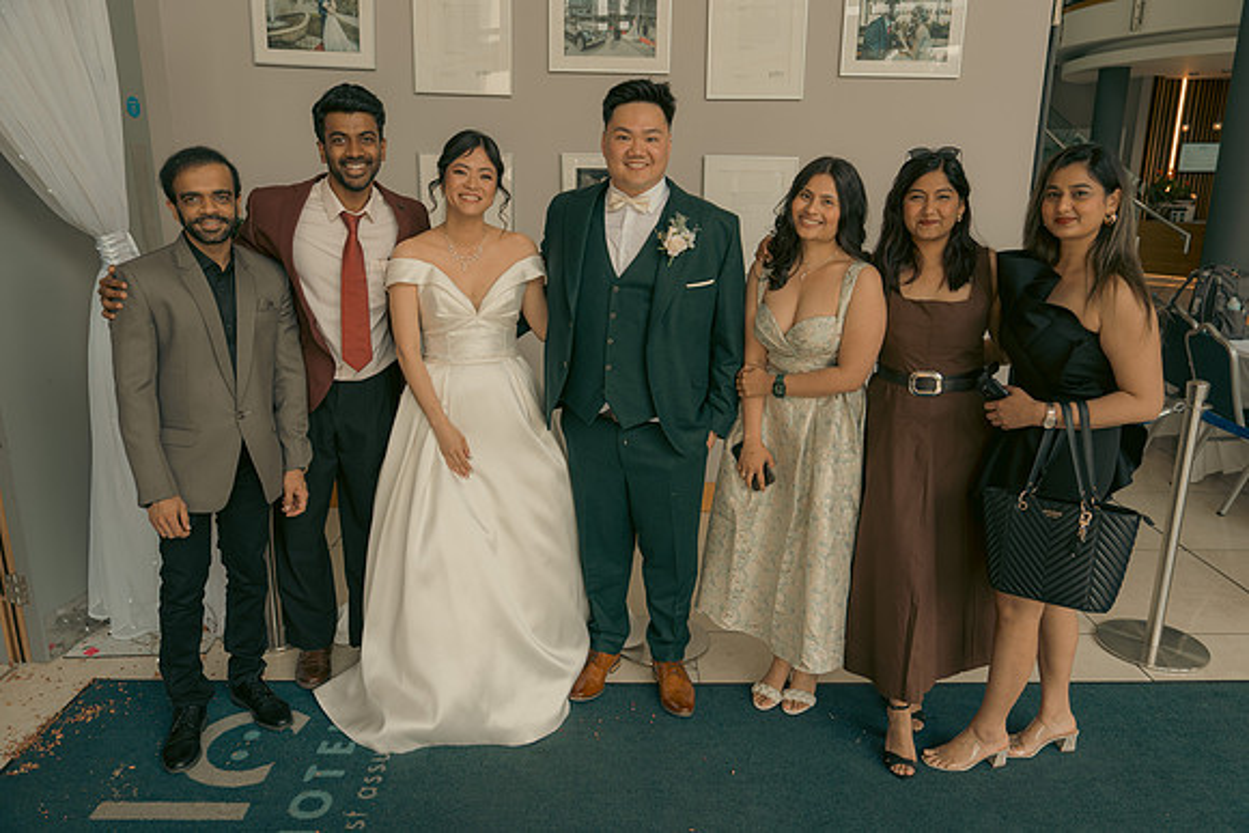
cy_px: 416
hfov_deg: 69.4
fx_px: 902
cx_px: 624
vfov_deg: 49.6
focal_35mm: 26
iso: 160
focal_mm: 26
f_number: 3.5
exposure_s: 1/160
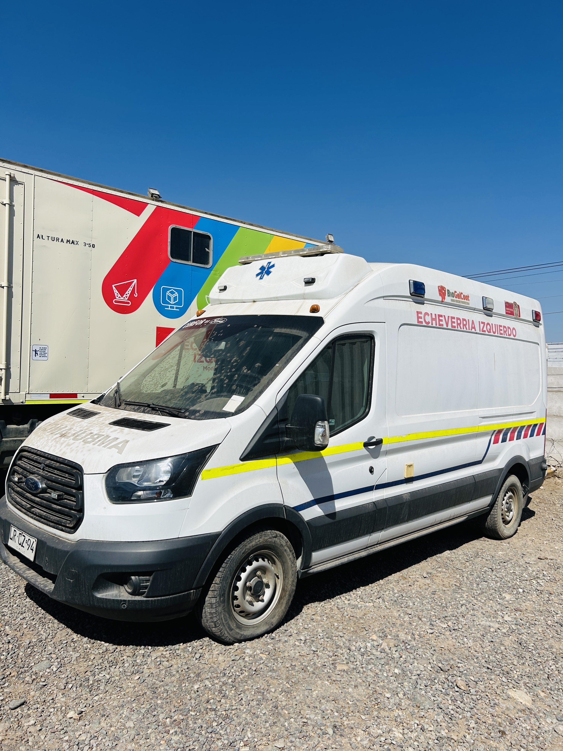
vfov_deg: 67.3
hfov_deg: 53.1
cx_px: 282
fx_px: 564
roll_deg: -3.1
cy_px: 376
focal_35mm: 26
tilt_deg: +1.0
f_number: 1.5
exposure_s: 1/9434
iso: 50
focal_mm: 5.7
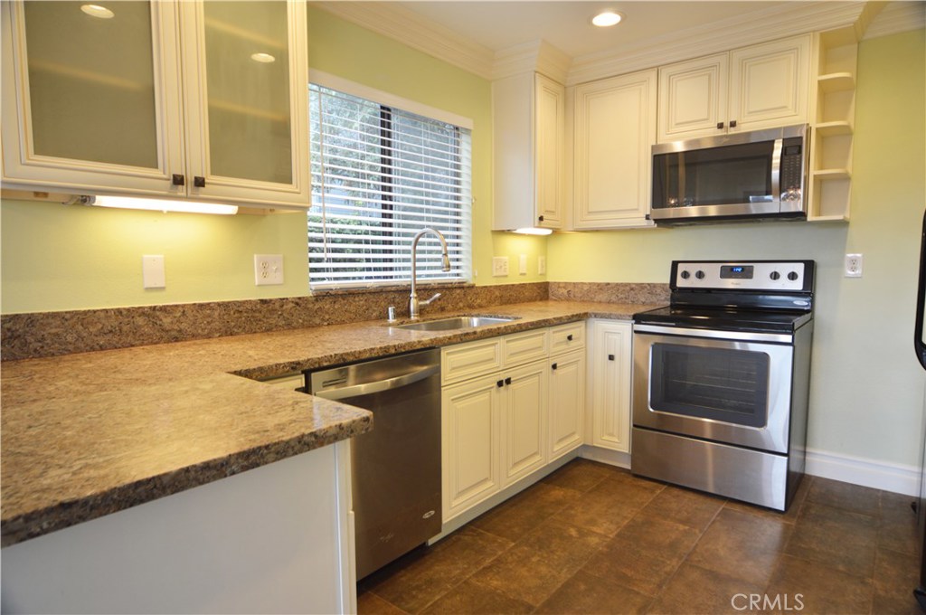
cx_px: 463
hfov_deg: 81.3
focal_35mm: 21
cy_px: 308
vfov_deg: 59.4
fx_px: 539
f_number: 4.8
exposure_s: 1/30
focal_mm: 14
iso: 200
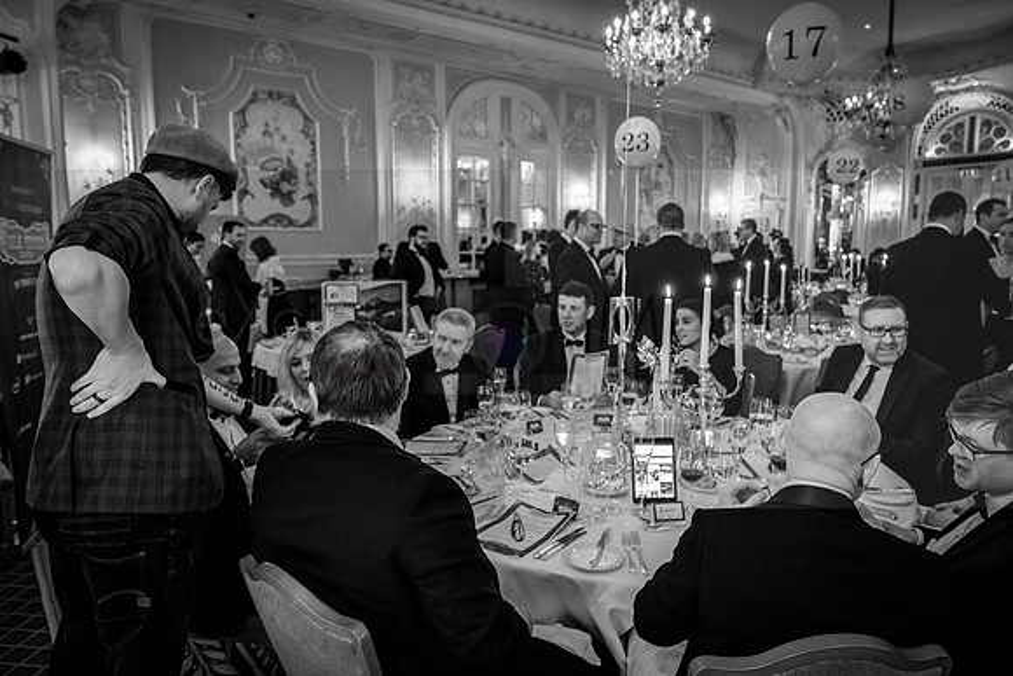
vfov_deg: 52.6
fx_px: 684
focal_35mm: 24
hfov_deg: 73.0
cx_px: 506
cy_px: 338
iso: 5000
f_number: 4.5
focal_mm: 24
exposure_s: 1/60
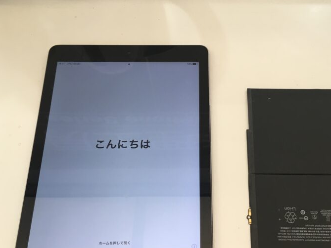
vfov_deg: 36.7
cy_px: 151
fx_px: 373
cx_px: 205
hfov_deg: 47.5
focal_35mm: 39
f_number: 2.2
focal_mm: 4.15
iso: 40
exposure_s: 1/30
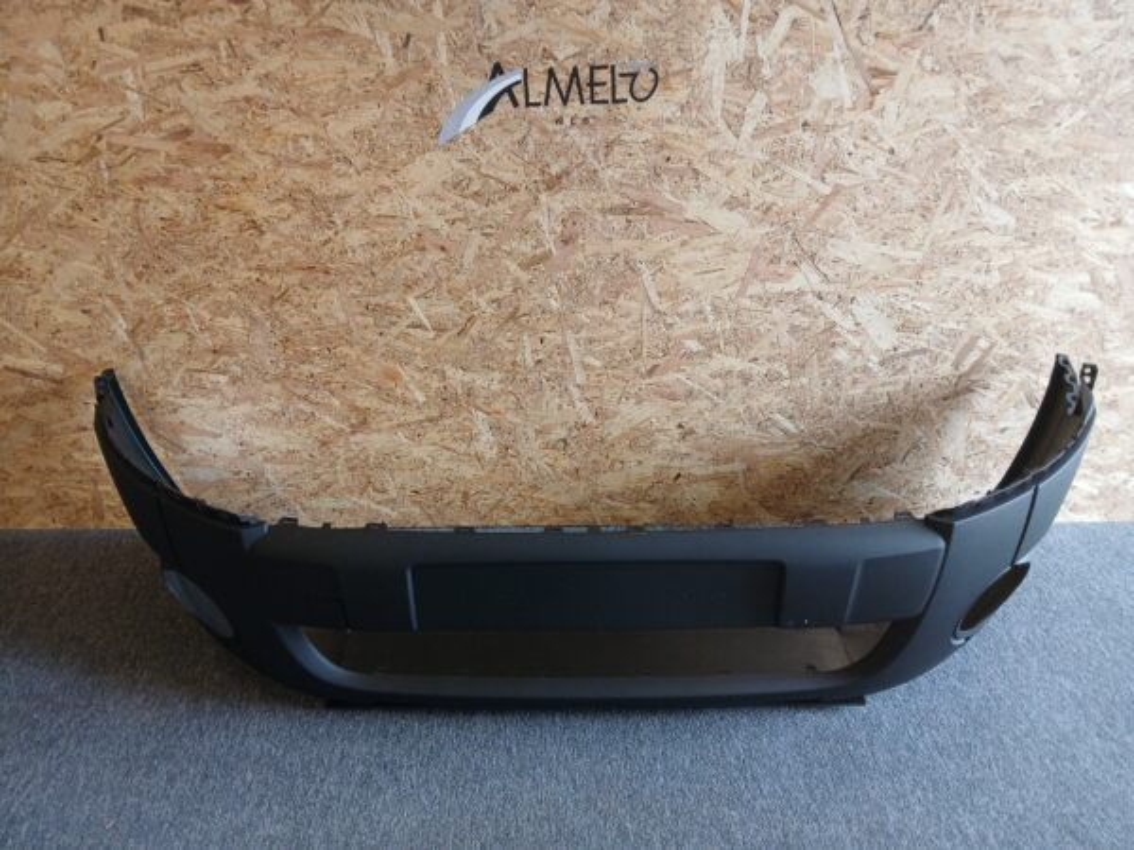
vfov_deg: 53.1
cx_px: 567
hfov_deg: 67.3
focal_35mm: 26
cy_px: 425
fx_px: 852
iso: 200
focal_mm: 3.98
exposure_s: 1/33.3
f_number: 1.8
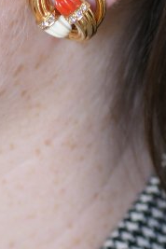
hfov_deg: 2.9
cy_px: 18
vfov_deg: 4.4
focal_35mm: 472
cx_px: 69
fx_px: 3264
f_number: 2.8
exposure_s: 1/125
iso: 250
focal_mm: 70
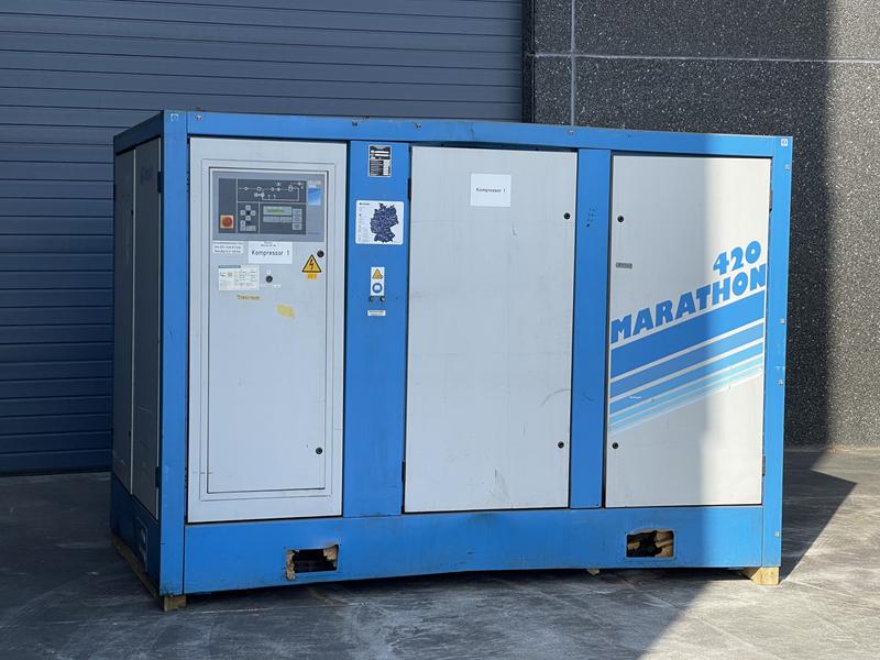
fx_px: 1627
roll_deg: +0.8
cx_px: 440
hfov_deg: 30.3
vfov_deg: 22.9
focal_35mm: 64
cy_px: 330
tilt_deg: -3.5
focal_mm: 7.5
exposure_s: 1/492
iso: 20
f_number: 2.2
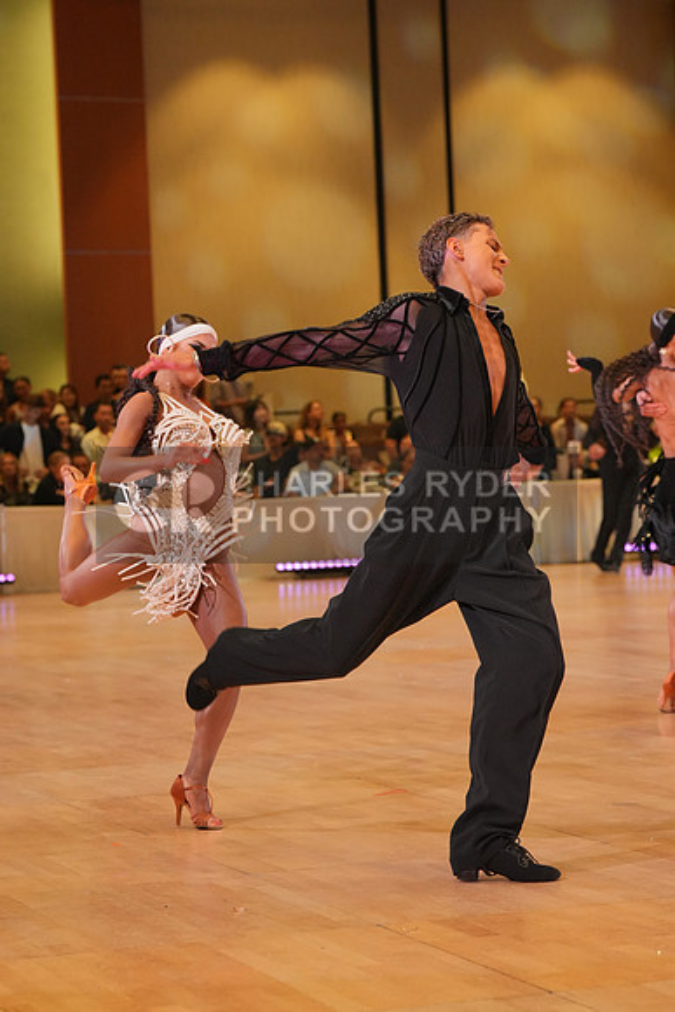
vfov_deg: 19.5
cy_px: 506
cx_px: 338
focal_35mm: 105
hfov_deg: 13.0
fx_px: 2951
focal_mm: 105
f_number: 5.6
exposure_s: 1/400
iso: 3200
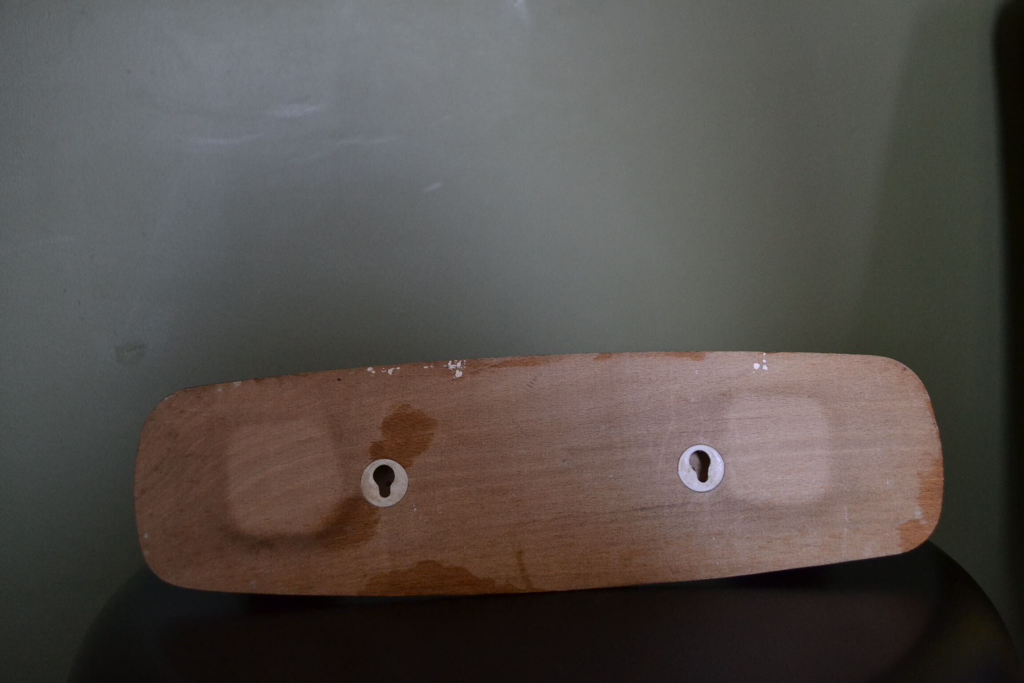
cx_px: 512
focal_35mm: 33
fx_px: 939
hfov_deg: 57.2
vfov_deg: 40.0
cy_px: 342
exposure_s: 1/60
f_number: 3.8
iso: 1600
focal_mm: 22
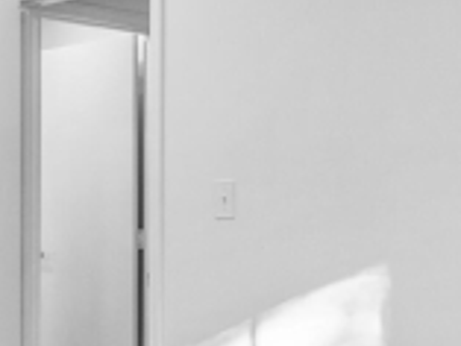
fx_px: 920
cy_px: 179
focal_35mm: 69
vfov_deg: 21.3
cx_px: 0
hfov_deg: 26.6
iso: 400
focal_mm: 10
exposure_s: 1/25
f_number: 8
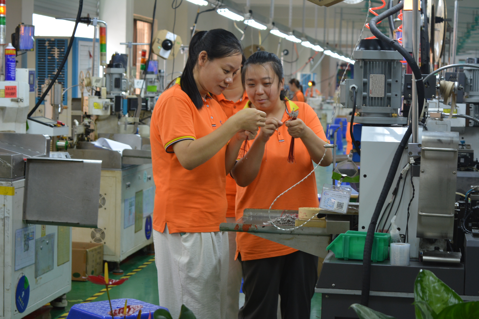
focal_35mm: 82
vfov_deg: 16.6
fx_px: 1098
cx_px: 240
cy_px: 160
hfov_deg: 24.6
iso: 500
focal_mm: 55
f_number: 5.6
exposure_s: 1/60
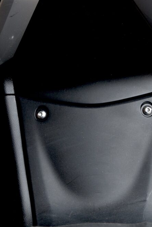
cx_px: 90
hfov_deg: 7.4
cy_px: 81
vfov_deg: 11.0
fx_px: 1177
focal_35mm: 186
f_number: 3.2
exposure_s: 1/60
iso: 200
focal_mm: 48
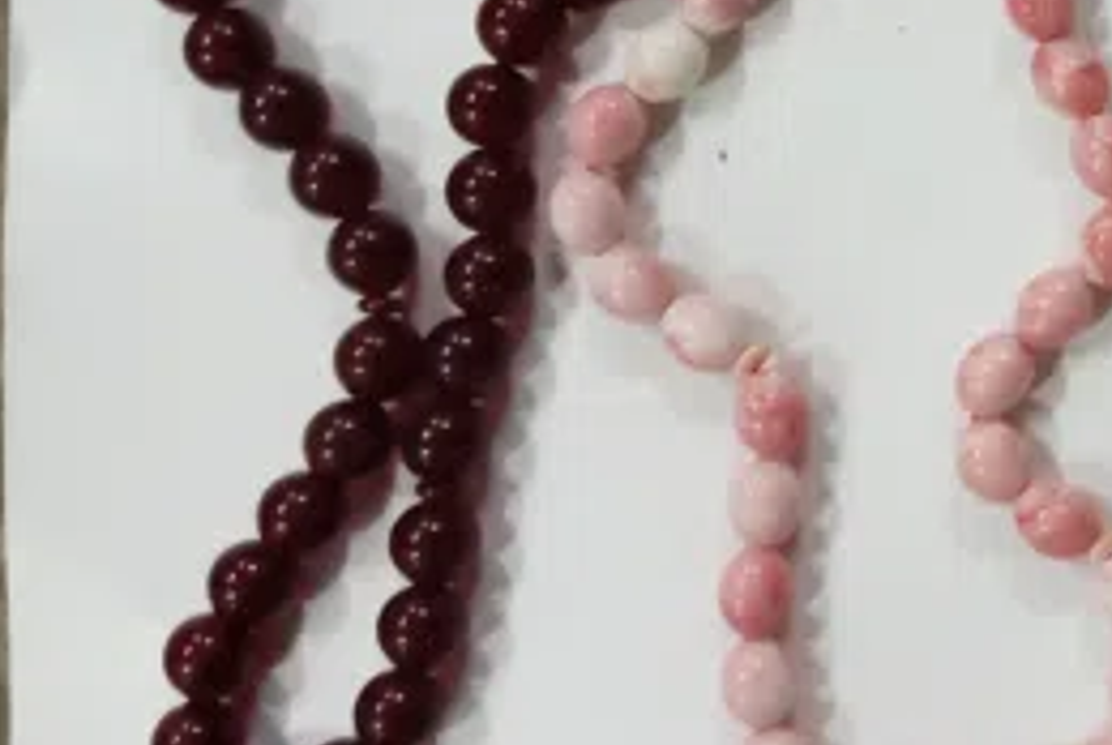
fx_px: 2134
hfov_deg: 26.0
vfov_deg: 19.5
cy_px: 103
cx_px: 1343
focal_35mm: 69
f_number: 1.8
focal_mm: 4.05
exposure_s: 1/33.3
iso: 1259
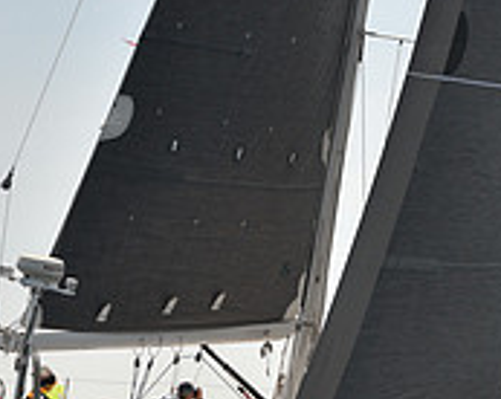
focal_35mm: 315
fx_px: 4665
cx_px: 316
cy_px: 386
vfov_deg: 4.9
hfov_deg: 6.1
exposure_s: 1/1250
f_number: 4.5
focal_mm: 100
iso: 250
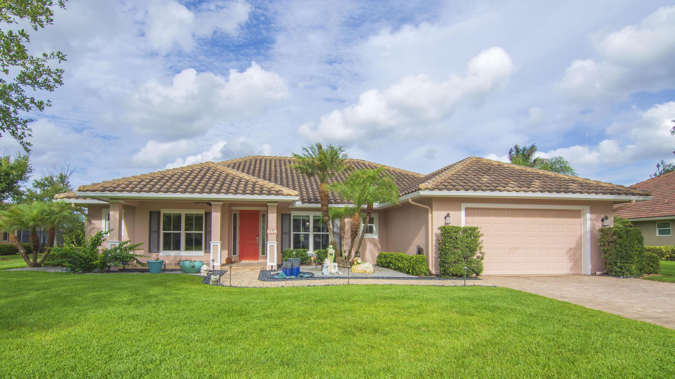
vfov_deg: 57.9
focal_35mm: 19
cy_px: 226
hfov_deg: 89.5
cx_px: 321
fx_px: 340
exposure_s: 1/500
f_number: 8
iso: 200
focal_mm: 11.5
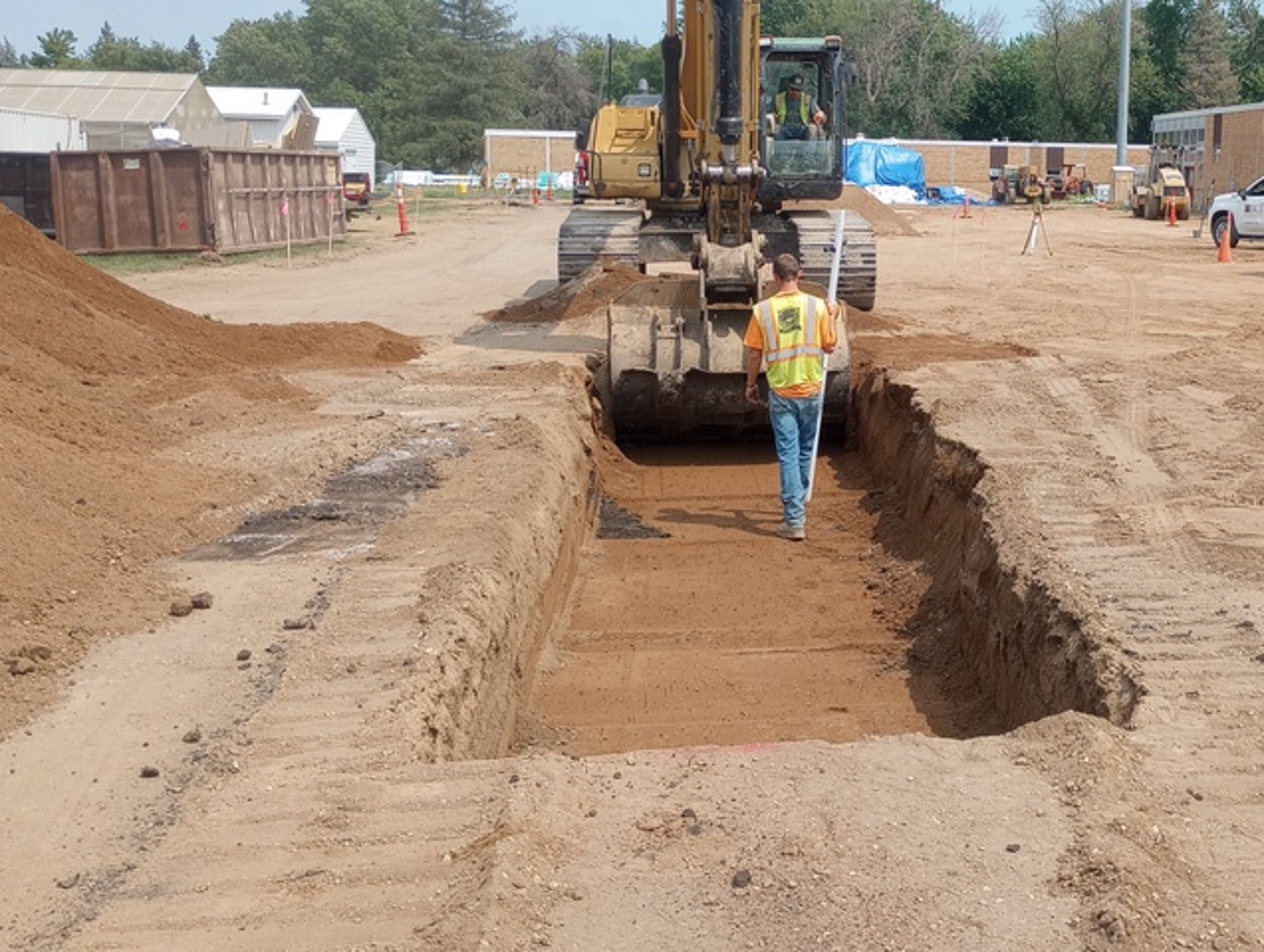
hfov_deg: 41.3
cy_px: 344
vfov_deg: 32.1
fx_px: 1646
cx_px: 869
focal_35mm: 45
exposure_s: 1/592
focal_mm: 4.27
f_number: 1.8
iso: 109
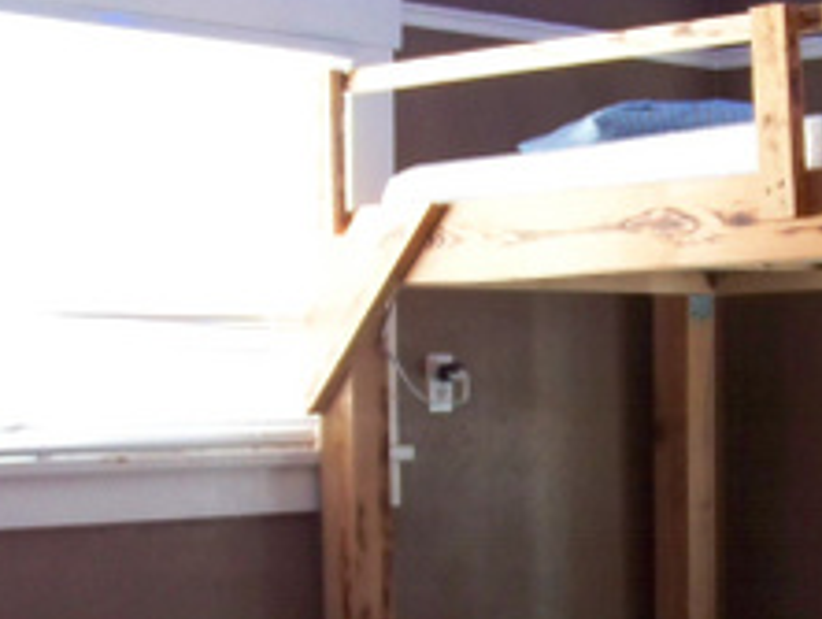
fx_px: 2258
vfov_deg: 15.5
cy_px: 437
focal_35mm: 95
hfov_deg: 20.5
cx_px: 567
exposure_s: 1/30
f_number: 2.8
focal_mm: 5.85
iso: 250
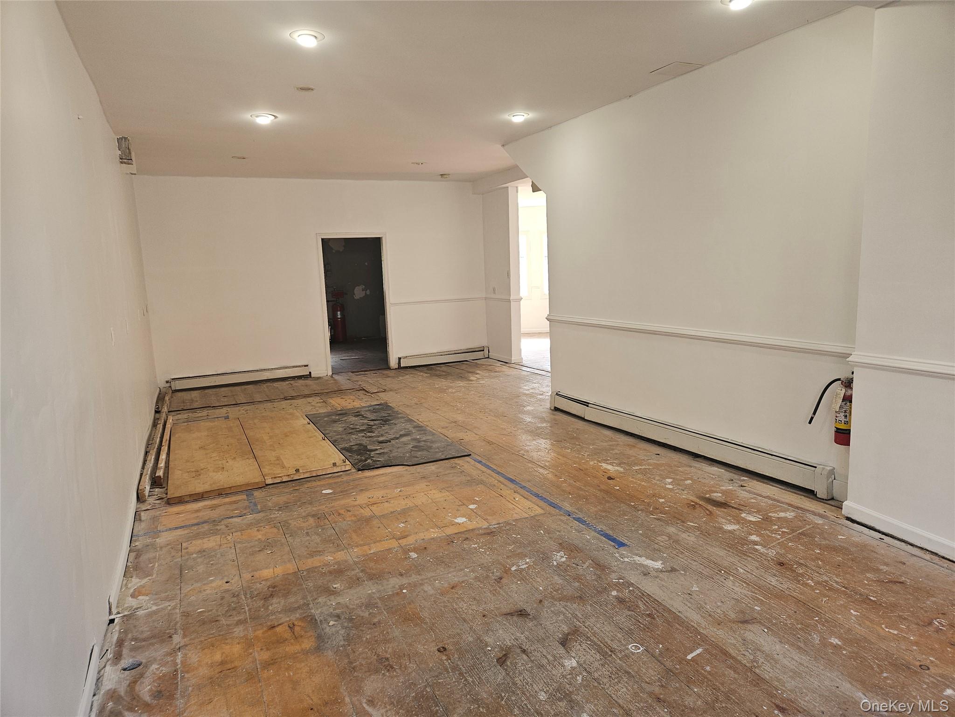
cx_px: 478
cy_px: 358
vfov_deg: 58.9
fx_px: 635
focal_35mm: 23
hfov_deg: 73.9
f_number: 1.8
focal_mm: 5.4
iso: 25
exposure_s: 1/60
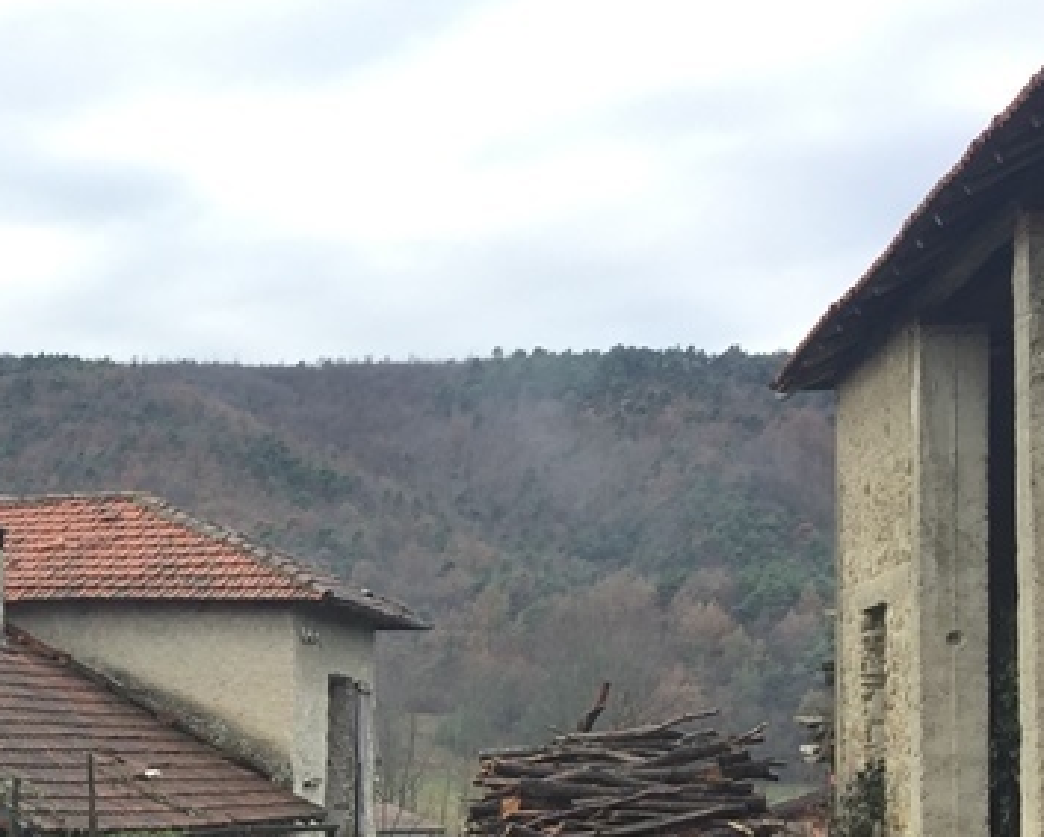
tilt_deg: +3.7
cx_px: -86
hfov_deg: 22.1
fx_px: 2536
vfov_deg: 18.6
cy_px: 606
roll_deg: -1.4
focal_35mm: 82
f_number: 2.2
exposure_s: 1/276
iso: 32
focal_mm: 4.15
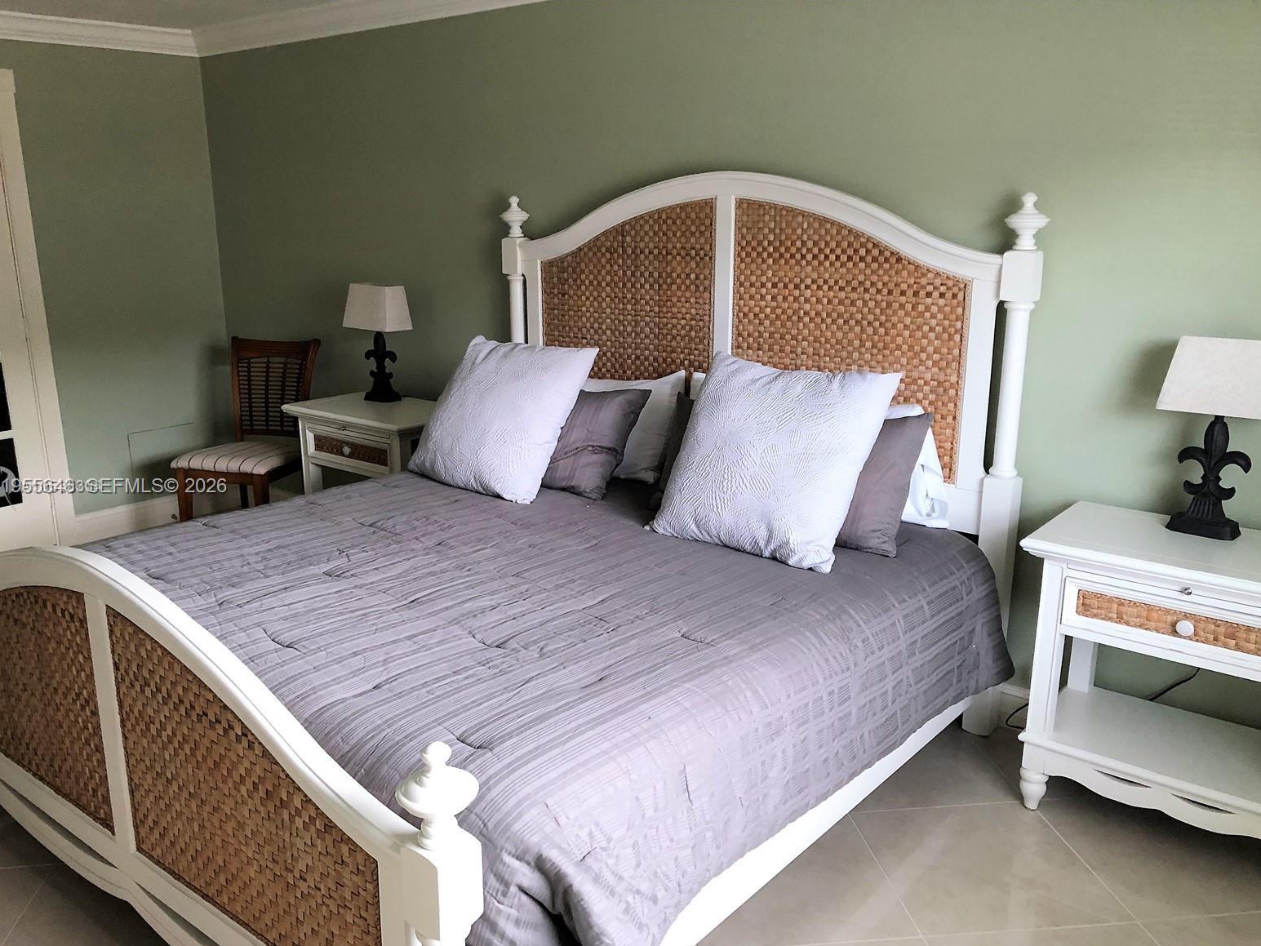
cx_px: 626
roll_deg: +1.0
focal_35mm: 29
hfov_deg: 61.7
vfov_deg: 48.2
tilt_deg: -16.4
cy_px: 487
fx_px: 1057
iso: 100
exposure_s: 1/13
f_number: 1.8
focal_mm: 3.99
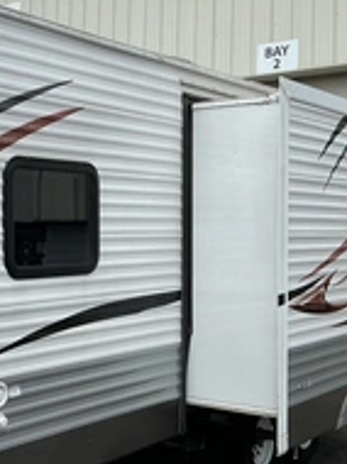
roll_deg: -0.5
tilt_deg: +0.8
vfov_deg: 32.7
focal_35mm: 59
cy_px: 254
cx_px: -29
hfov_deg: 23.3
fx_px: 790
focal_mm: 3
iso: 25
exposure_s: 1/1626
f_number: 1.8
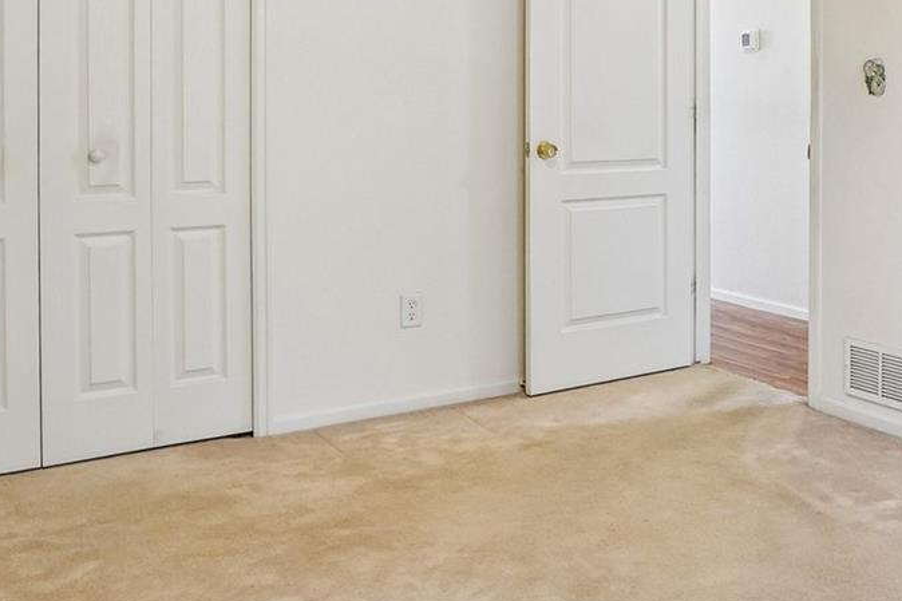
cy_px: 123
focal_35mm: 39
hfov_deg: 46.0
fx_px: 982
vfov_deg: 33.1
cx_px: 759
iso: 500
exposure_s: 1/15
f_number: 8
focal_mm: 11
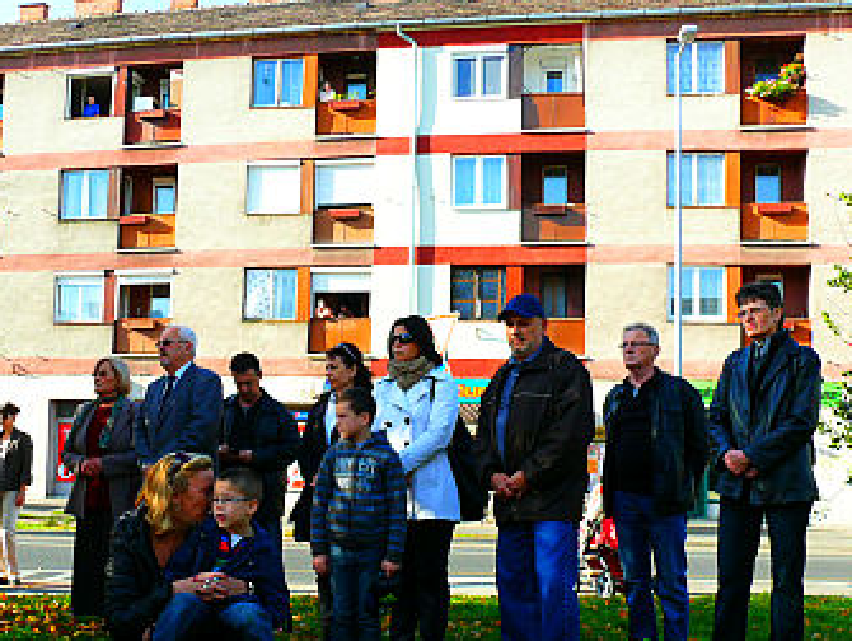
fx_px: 1158
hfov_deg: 40.1
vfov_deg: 30.8
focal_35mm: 47
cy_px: 412
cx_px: 320
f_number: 4
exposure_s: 1/200
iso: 100
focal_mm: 7.4
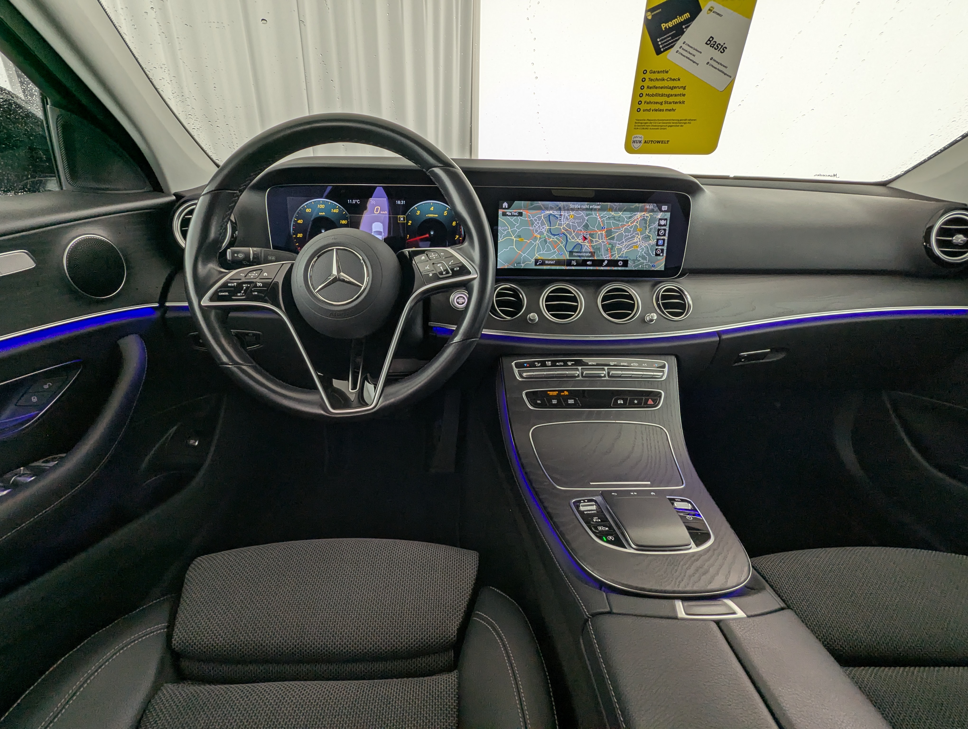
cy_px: 364
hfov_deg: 94.4
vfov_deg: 78.2
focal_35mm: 16
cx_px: 484
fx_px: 448
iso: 56
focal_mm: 2.35
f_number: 2.2
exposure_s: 1/70.6
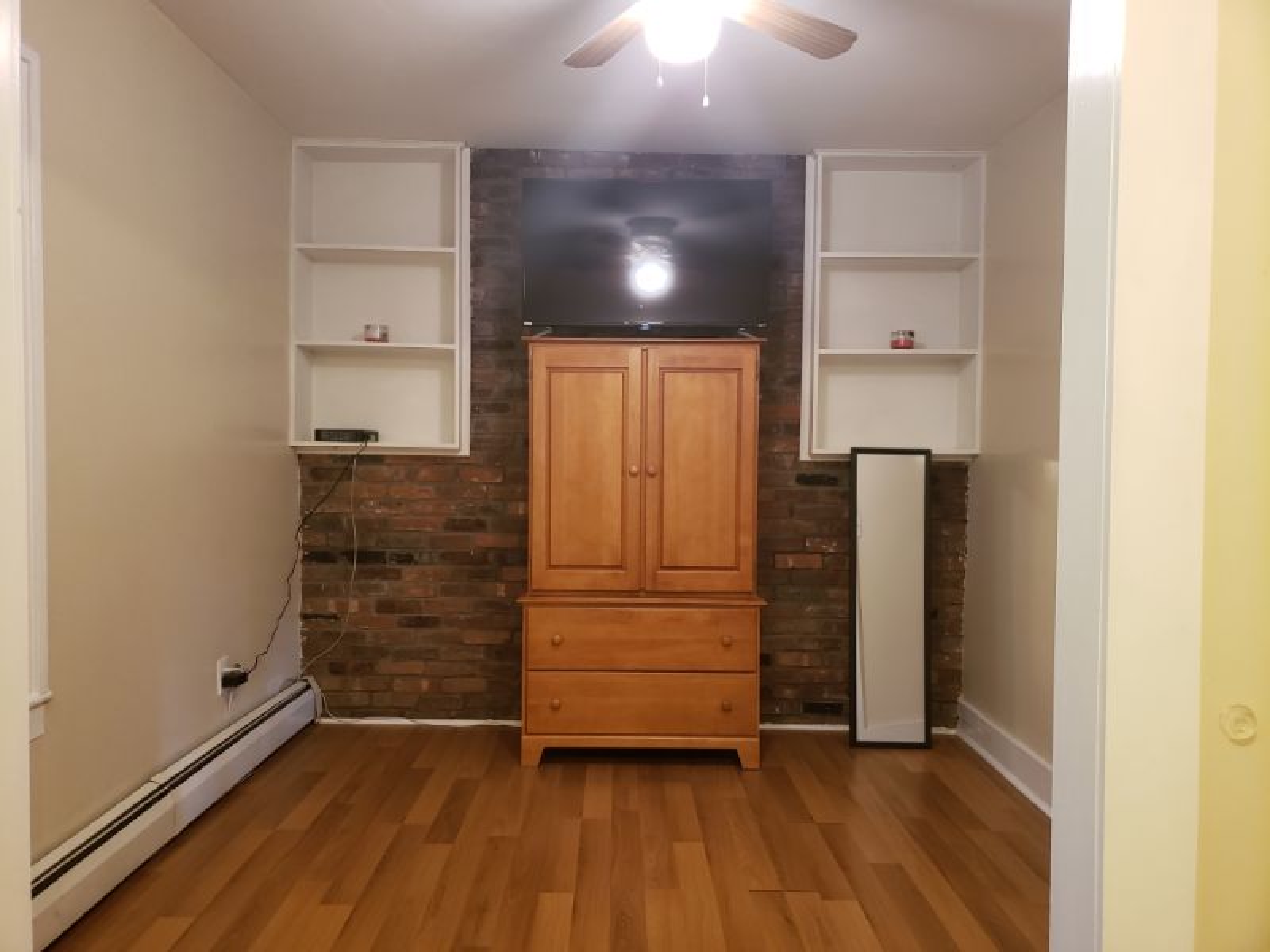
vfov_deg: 53.1
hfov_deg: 67.3
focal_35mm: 26
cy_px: 476
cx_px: 635
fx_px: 954
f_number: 1.5
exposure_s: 1/40
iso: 250
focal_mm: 4.3
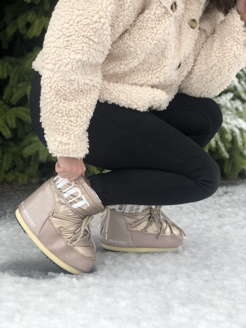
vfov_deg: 36.8
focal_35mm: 52
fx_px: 493
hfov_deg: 28.0
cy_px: 164
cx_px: 123
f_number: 2.4
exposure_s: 1/120
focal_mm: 6
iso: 25
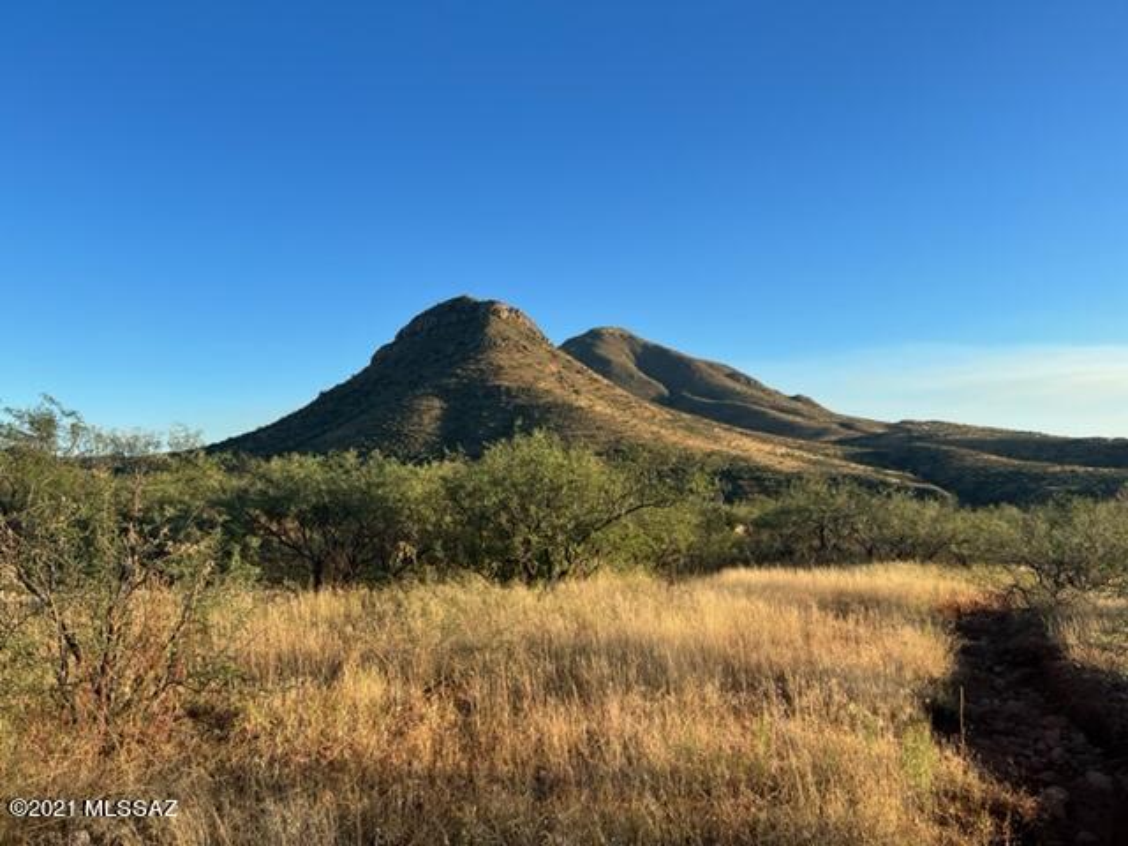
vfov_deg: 53.1
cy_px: 423
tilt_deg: +4.2
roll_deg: +0.9
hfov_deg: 67.3
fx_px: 847
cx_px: 564
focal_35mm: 26
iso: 50
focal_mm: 5.7
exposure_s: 1/1934
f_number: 1.5
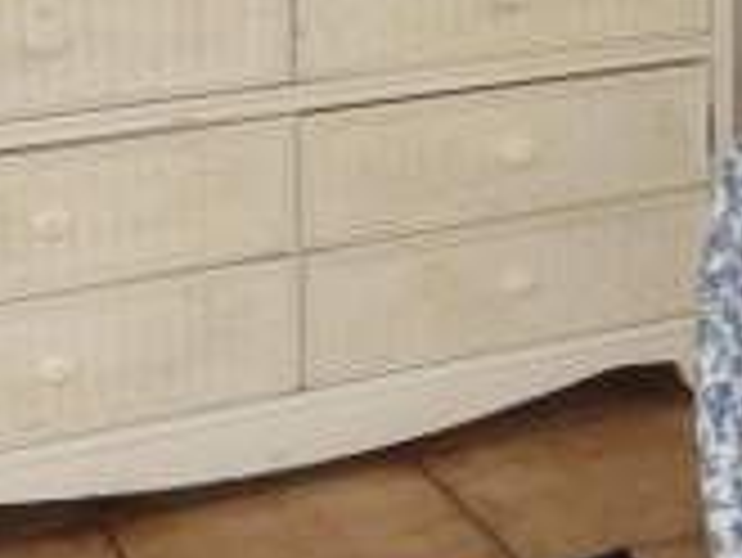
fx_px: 2059
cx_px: 746
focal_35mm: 96
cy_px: -166
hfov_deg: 19.8
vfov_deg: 14.8
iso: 200
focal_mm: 5.9
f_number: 3.6
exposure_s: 1/33
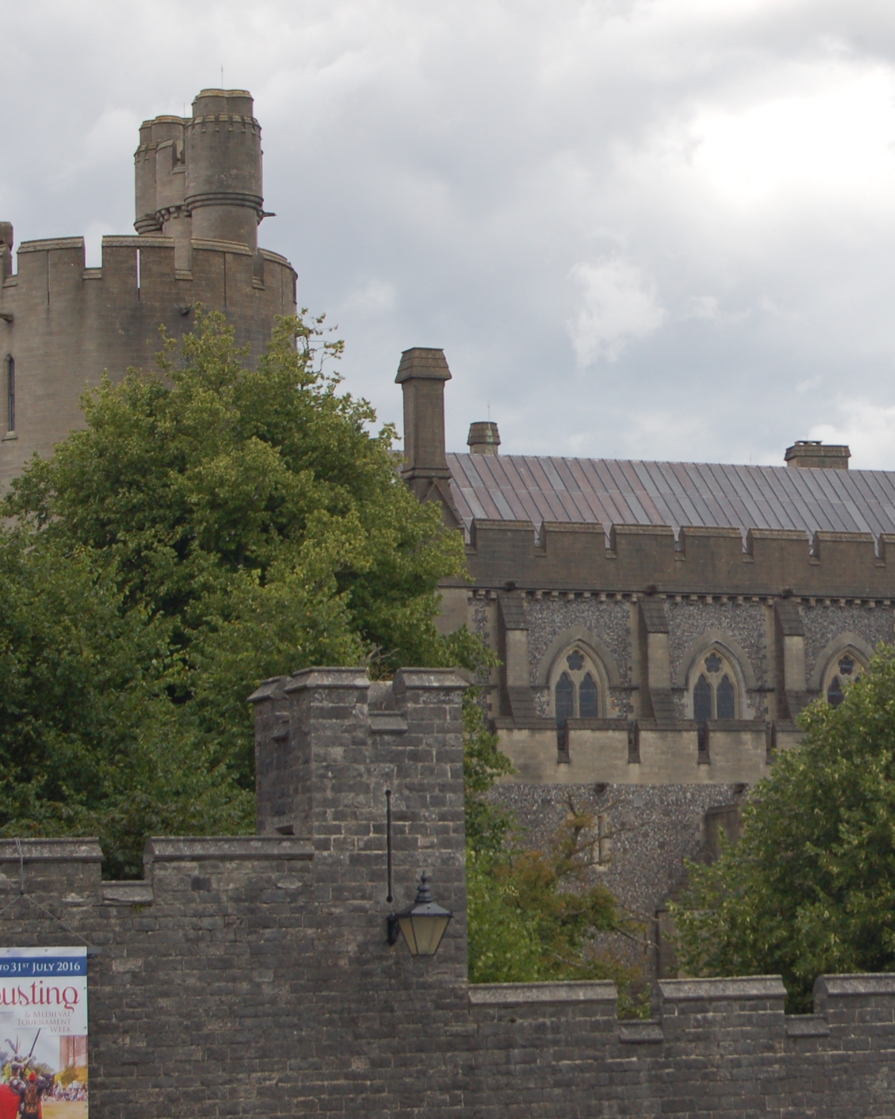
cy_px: 506
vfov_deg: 15.6
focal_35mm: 123
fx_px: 4072
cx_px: 841
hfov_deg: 12.4
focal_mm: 48
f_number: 10
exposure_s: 1/400
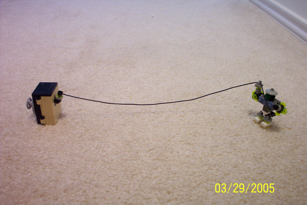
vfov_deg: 37.9
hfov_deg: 54.4
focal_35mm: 35
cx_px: 154
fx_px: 298
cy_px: 102
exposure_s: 1/10
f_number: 2.8
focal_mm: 7.5
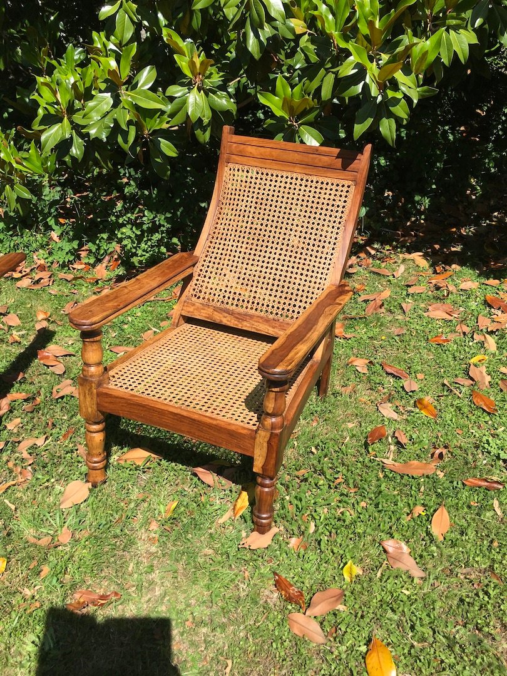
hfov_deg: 48.2
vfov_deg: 61.7
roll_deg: +3.8
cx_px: 254
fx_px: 566
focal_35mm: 29
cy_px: 338
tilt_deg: -28.1
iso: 25
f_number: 2.2
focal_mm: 4.15
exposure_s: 1/1672
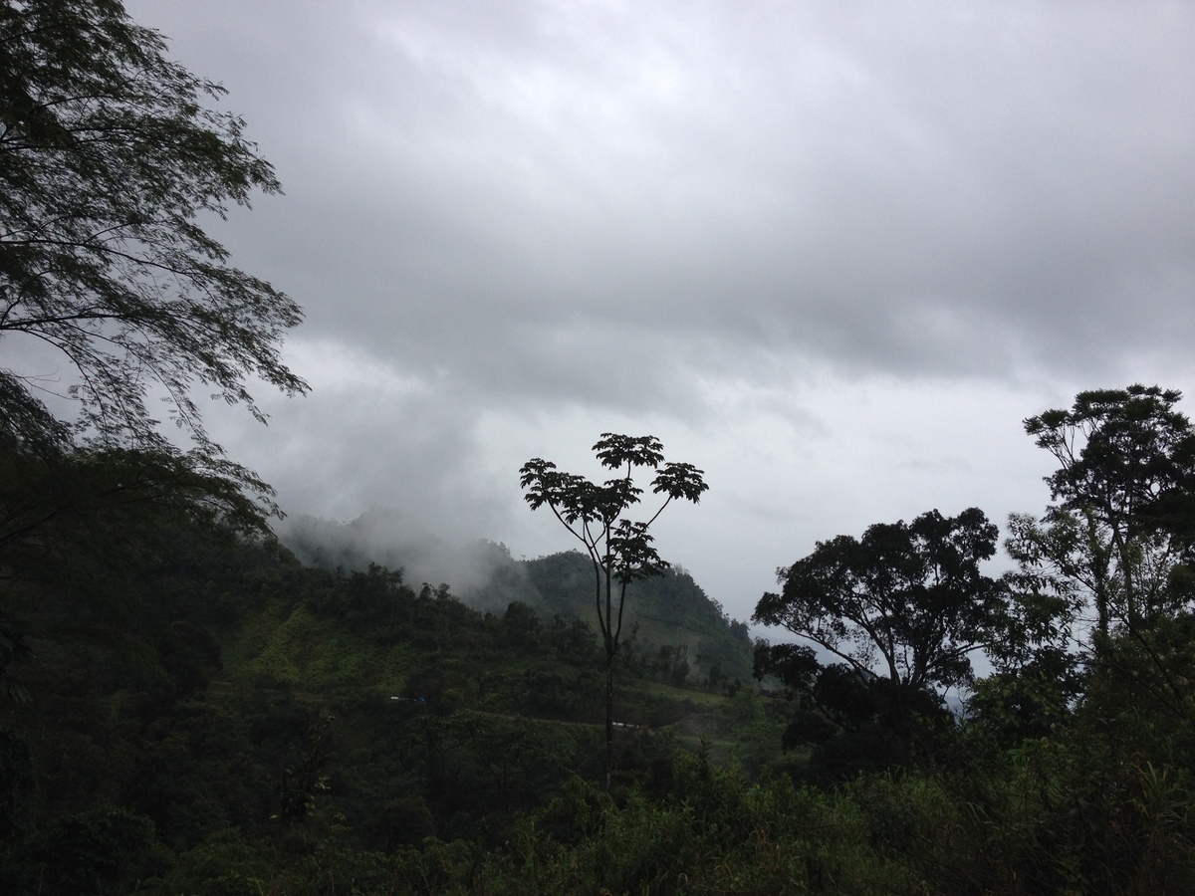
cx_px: 598
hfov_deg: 52.6
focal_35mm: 35
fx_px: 1208
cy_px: 448
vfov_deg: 40.7
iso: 50
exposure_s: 1/1972
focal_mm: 4.28
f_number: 2.4
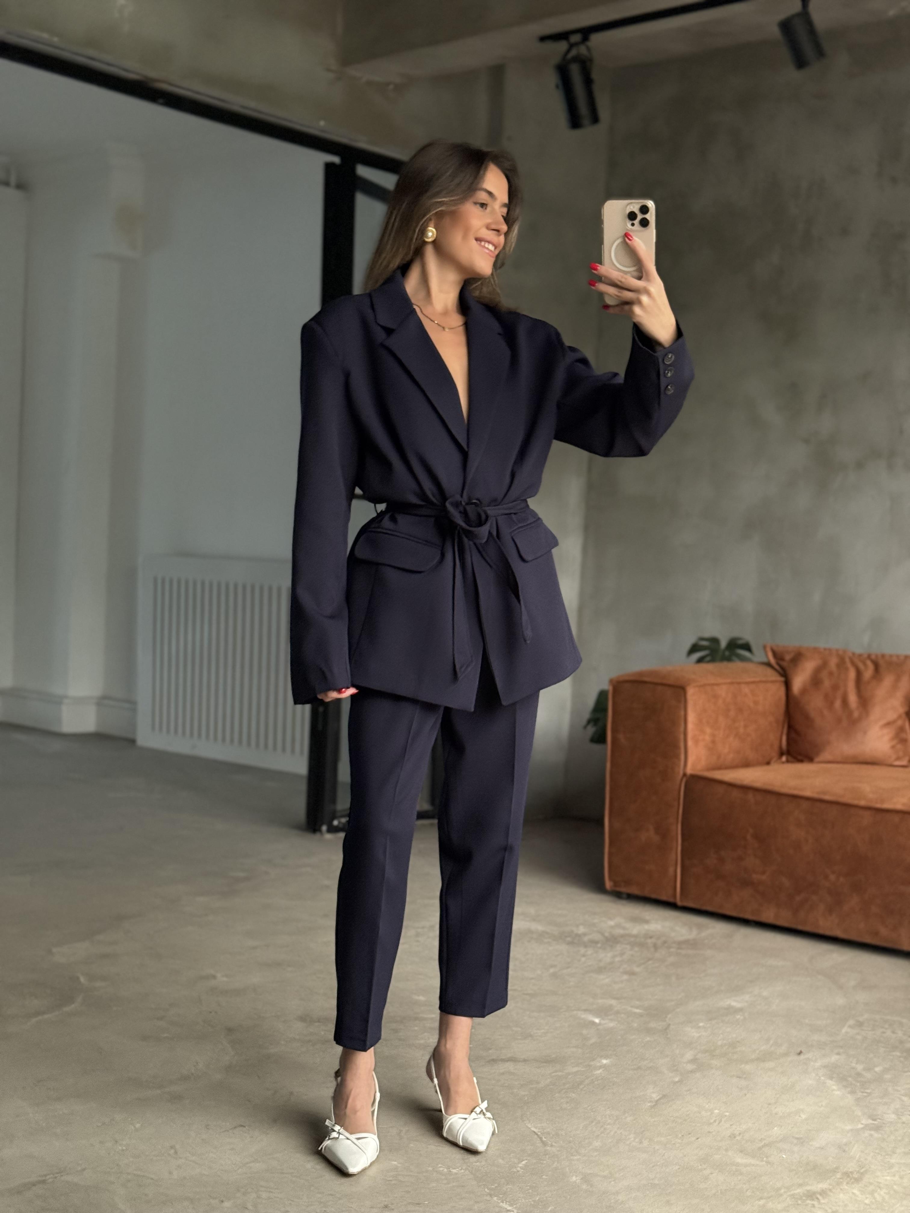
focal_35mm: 48
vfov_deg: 39.7
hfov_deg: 30.3
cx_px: 455
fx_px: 1682
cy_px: 606
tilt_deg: -23.7
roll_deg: -1.3
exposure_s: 1/40
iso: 500
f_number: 1.78
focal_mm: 6.76
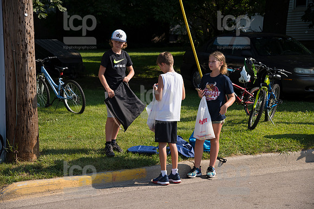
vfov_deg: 15.9
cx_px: 157
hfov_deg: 23.6
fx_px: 750
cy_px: 104
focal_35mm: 86
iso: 320
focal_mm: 86
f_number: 6.3
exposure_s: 1/800
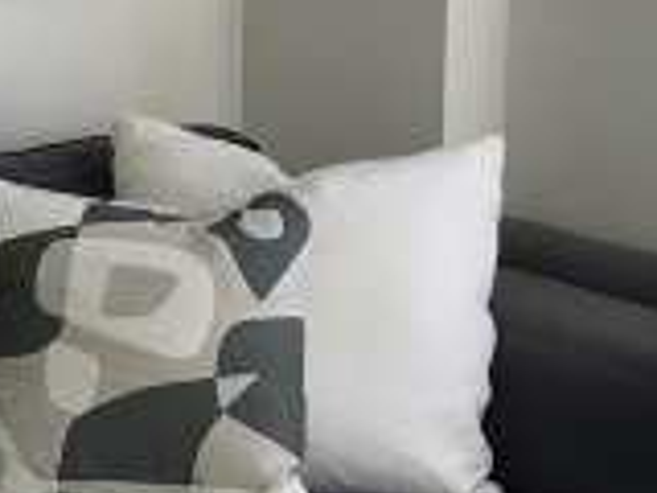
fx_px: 2657
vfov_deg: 10.6
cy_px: 74
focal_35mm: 140
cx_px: -115
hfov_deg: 13.7
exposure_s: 1/120
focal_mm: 3.99
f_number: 1.8
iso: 25
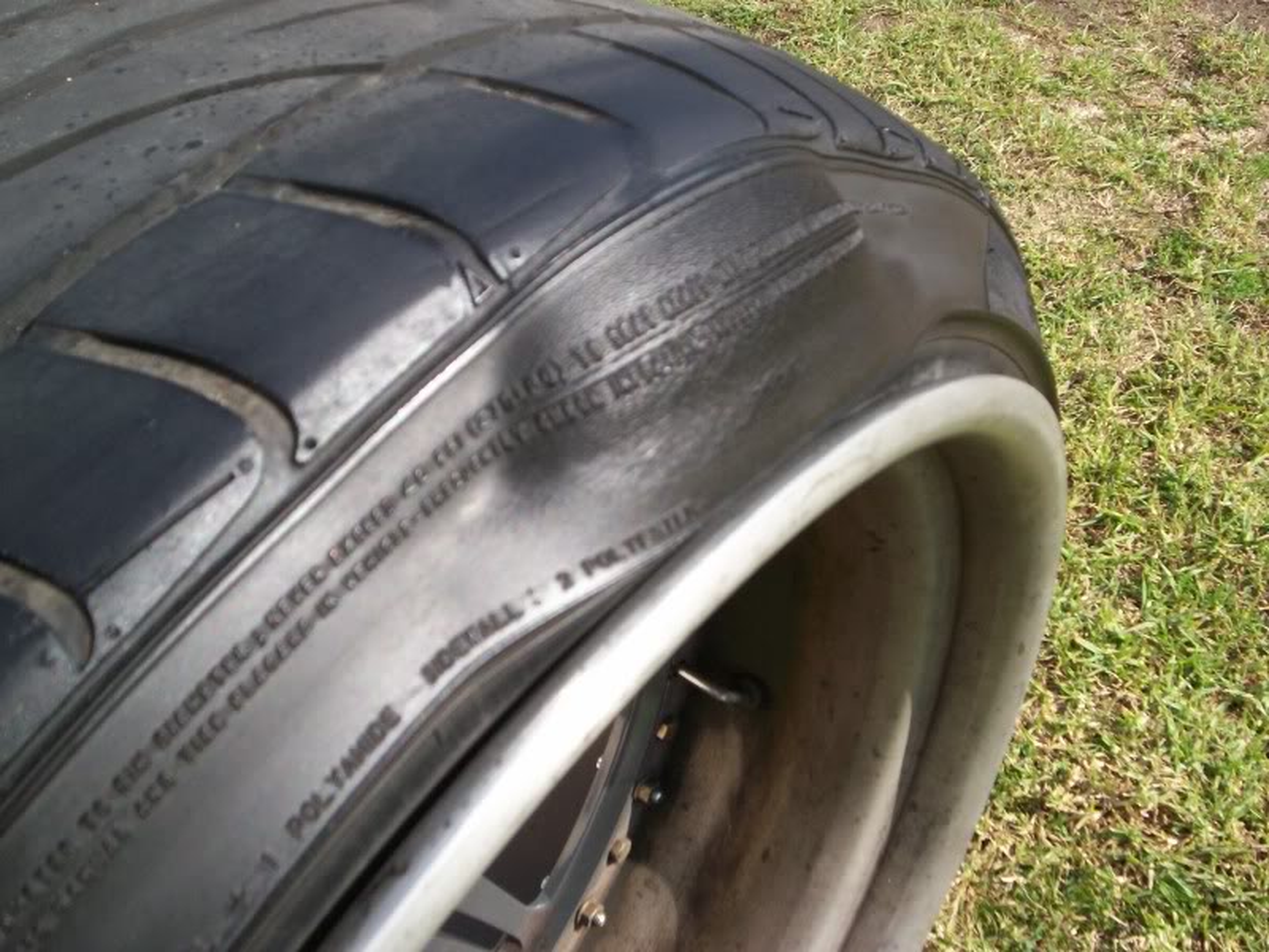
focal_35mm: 36
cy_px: 476
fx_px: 1320
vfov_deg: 39.7
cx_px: 634
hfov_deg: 51.4
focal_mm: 5.9
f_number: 4.5
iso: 100
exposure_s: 1/318
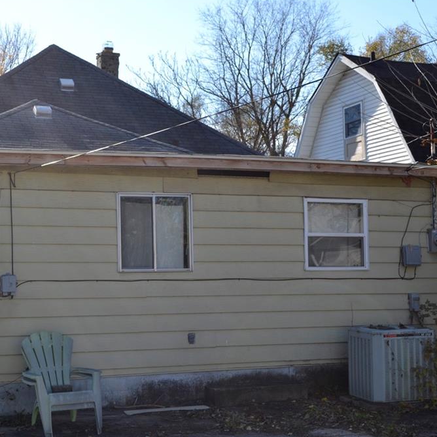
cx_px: 147
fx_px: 809
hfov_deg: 30.0
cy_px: 215
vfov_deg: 30.2
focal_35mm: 57
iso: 100
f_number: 7.1
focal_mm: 29
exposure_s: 1/200
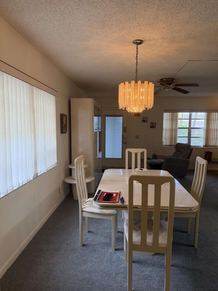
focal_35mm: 24
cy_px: 146
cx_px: 109
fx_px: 202
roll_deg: -1.0
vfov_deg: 71.6
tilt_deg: -5.8
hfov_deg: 56.8
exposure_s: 1/120
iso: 200
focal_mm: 6.76
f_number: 1.78
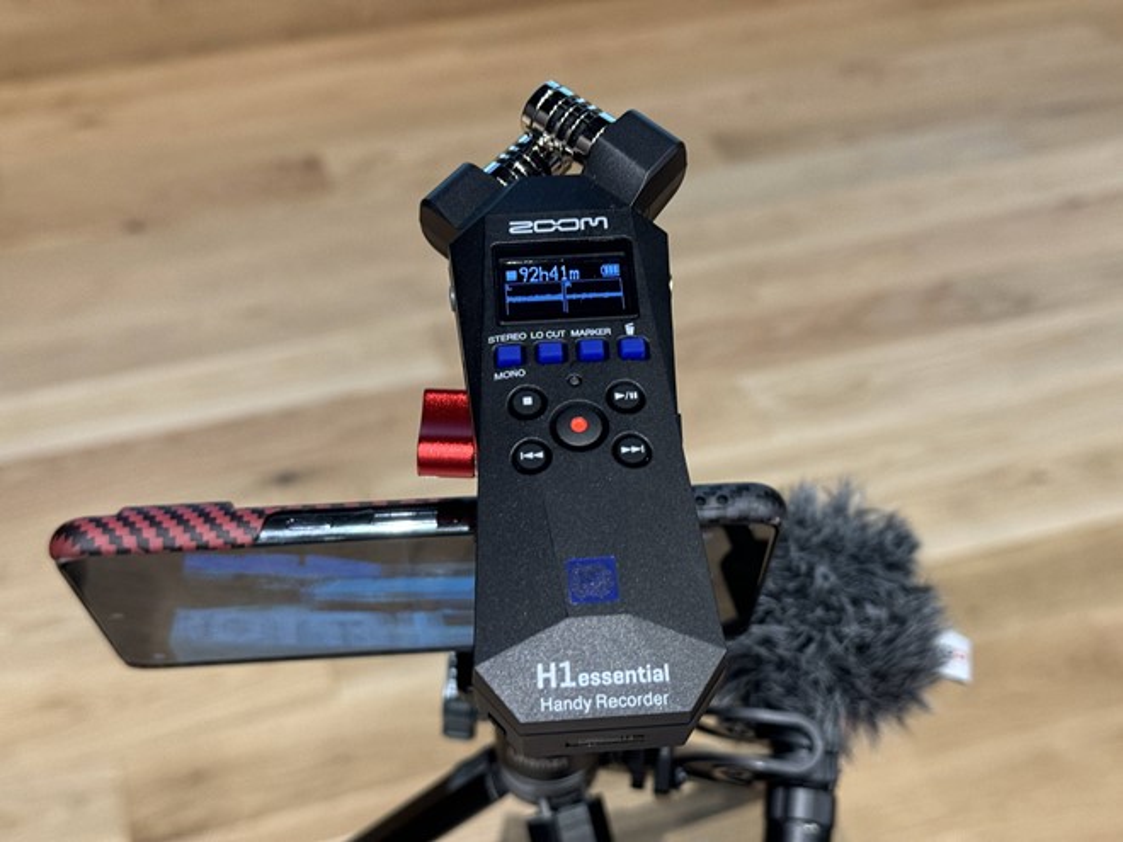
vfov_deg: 30.3
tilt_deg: -37.0
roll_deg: +2.2
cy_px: 421
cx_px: 562
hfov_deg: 39.7
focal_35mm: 48
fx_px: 1557
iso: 250
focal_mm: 6.76
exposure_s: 1/50
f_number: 1.78
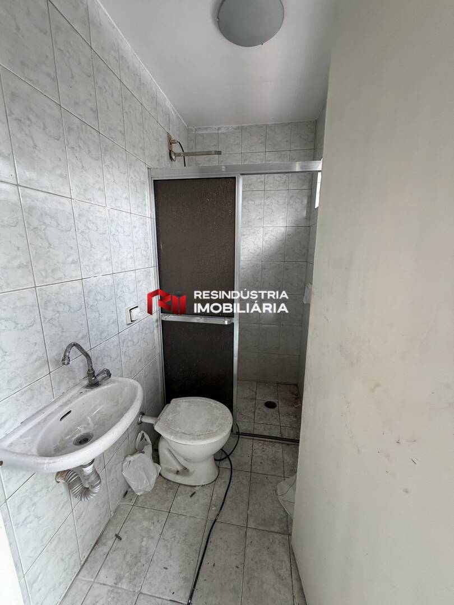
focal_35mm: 14
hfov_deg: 85.7
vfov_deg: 102.1
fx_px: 245
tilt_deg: -10.5
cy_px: 302
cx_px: 227
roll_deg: +1.2
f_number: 2.2
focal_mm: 2.22
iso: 200
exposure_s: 1/121
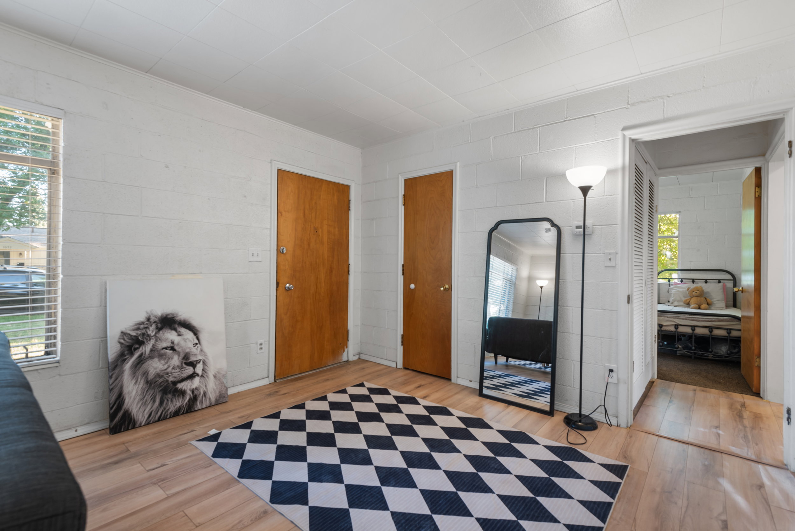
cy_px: 266
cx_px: 398
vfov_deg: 73.8
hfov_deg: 96.7
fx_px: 353
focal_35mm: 16
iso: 100
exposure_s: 2
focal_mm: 16
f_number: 9
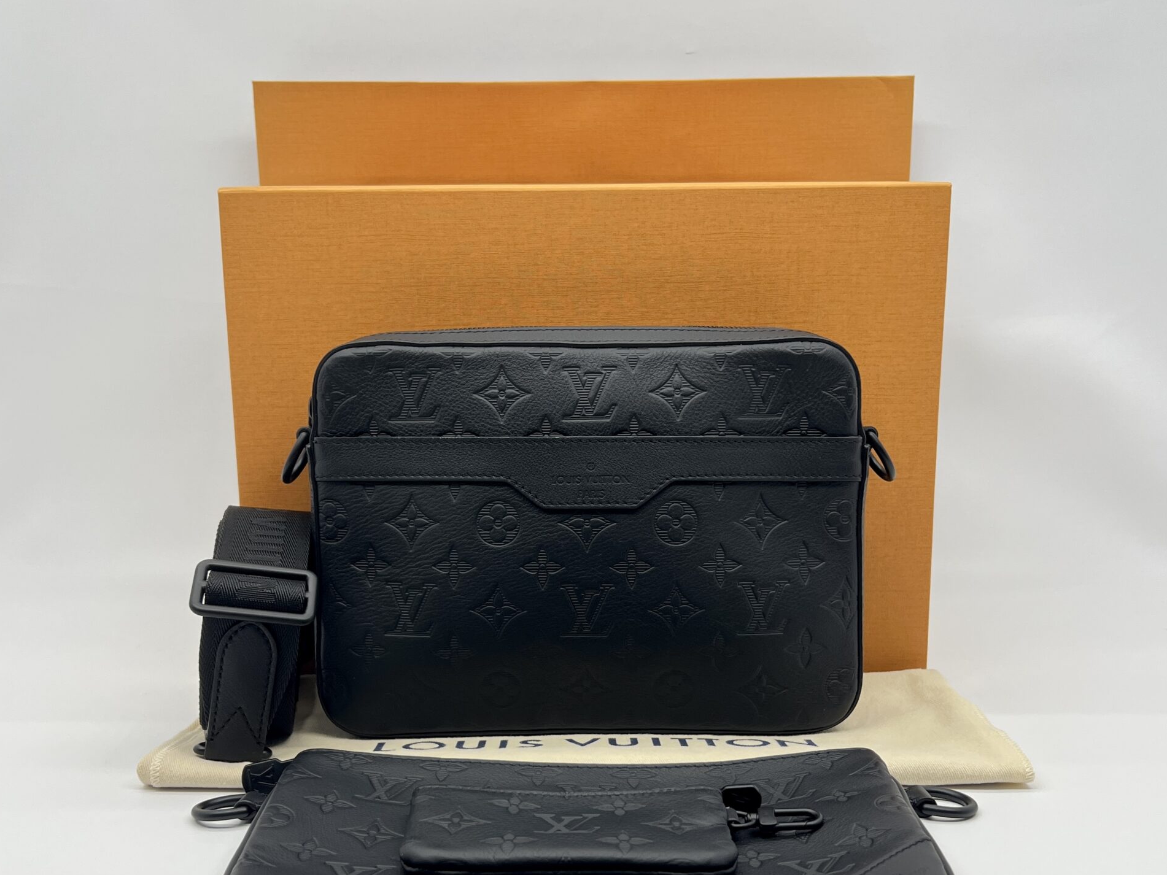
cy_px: 528
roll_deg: +0.1
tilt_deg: -8.9
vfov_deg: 40.5
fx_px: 1180
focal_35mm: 35
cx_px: 581
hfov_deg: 52.6
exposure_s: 1/100
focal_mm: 5.7
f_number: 1.5
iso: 40
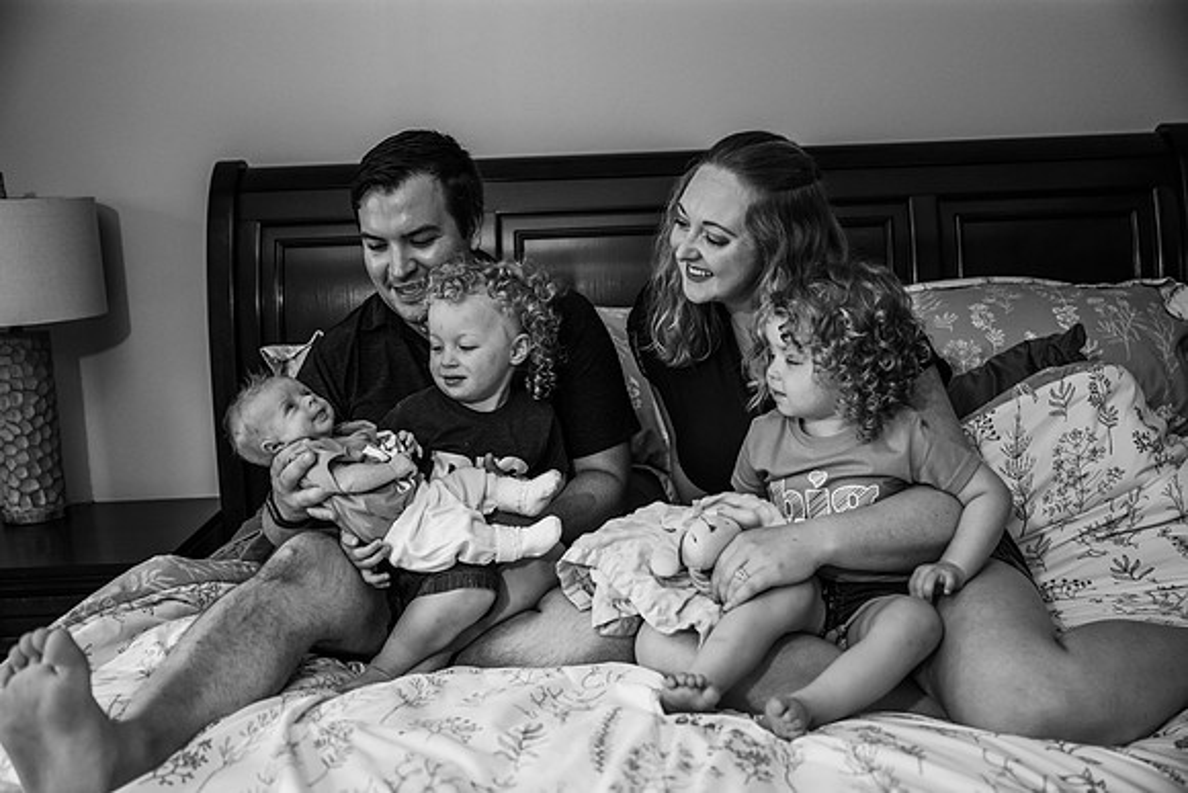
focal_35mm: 35
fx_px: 1155
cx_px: 594
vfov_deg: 37.9
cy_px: 396
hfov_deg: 54.4
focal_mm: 35
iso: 1000
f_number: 2.8
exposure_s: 1/250
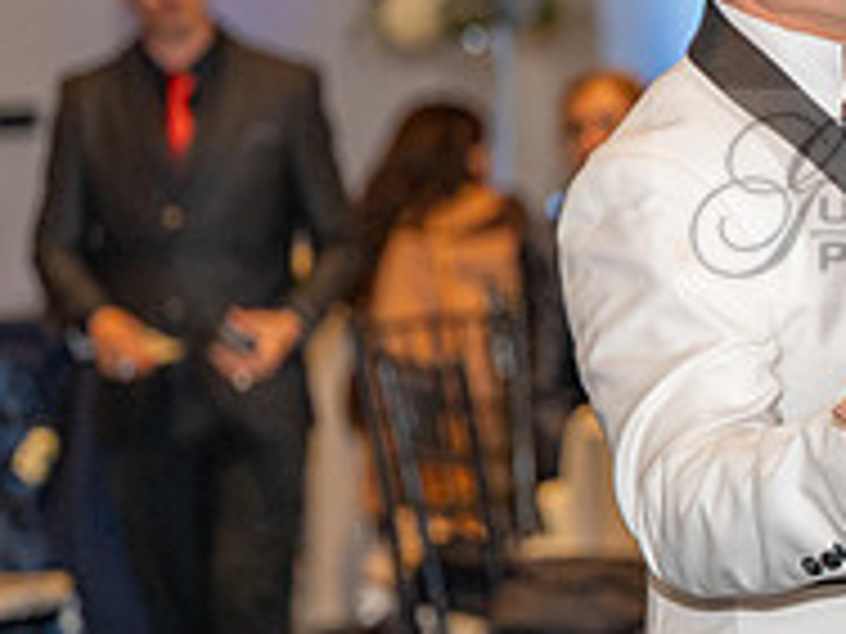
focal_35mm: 237
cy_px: 196
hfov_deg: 8.3
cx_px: 1044
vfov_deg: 6.3
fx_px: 5792
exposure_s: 1/125
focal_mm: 80
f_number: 2.8
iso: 1000
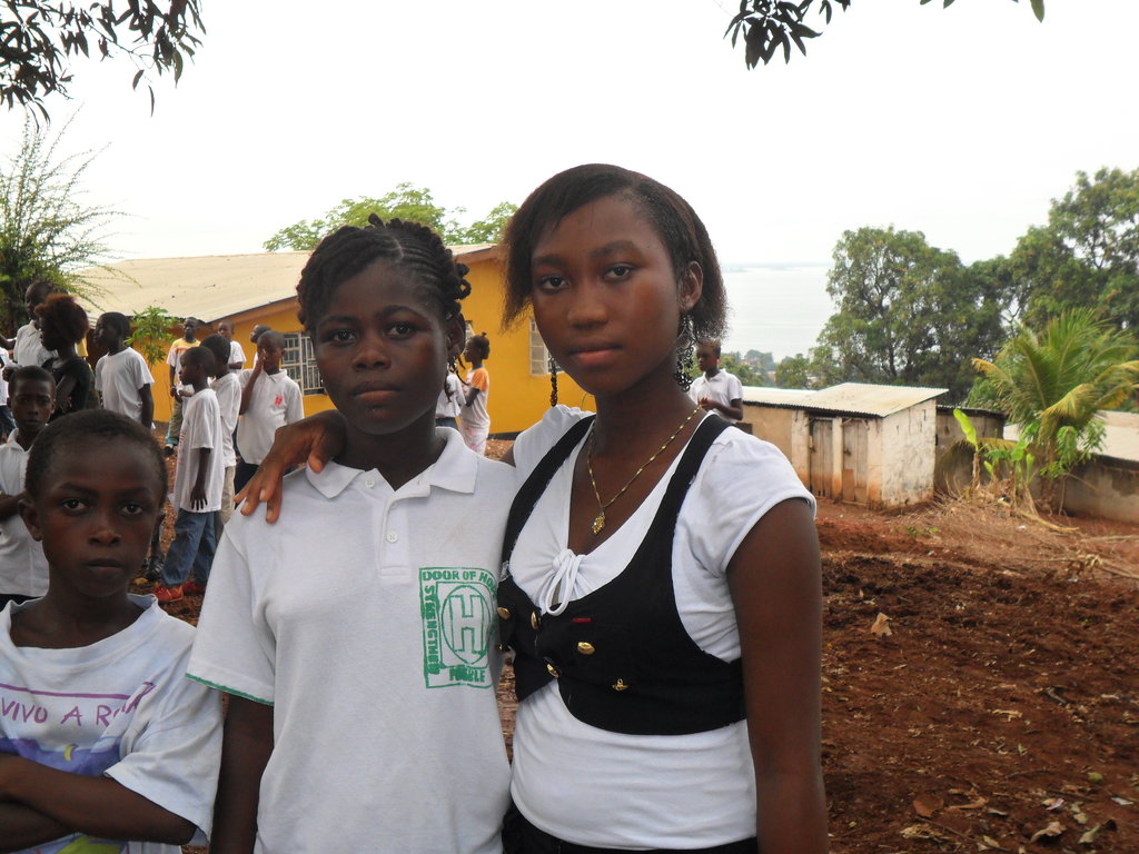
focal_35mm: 44
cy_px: 427
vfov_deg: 32.9
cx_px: 570
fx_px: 1448
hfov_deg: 42.9
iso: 100
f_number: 4.5
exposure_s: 1/180
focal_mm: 7.8
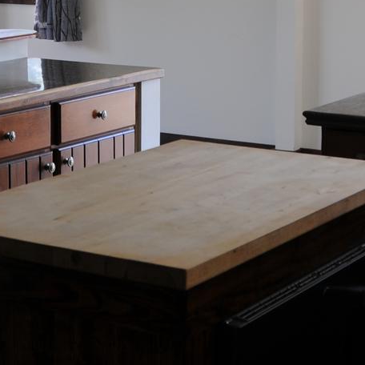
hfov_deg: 16.8
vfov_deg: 16.4
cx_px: 70
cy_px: -24
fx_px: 1229
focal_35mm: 103
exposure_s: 1/60
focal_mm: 18
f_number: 4
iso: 200
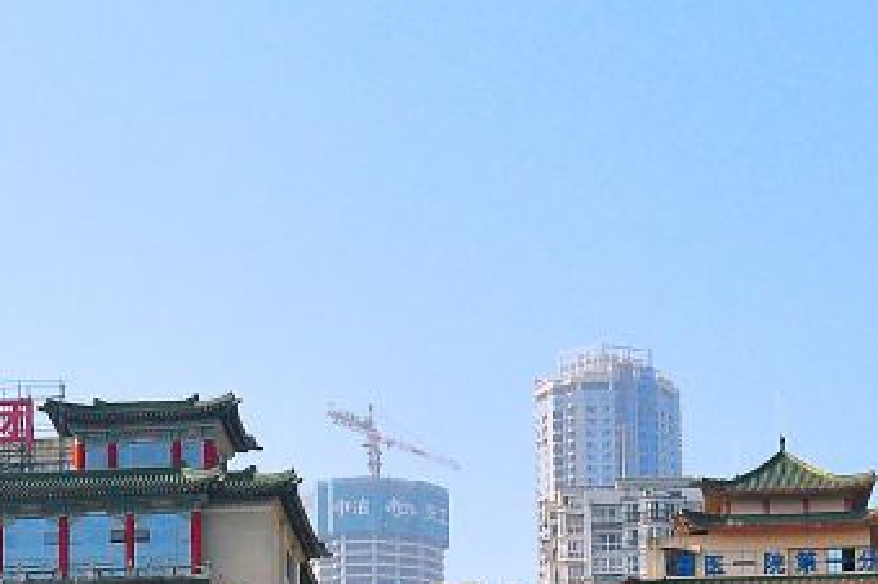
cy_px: 903
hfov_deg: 16.1
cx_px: 284
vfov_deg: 10.4
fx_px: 3094
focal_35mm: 127
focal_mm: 24
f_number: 8
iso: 640
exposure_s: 1/1000
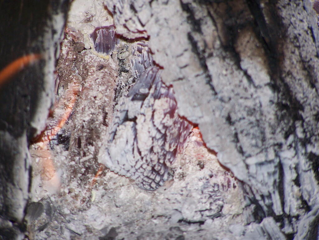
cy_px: 120
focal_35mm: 380
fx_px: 3502
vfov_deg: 3.9
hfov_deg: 5.2
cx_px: 160
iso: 140
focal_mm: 63
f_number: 3.7
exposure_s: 1/400
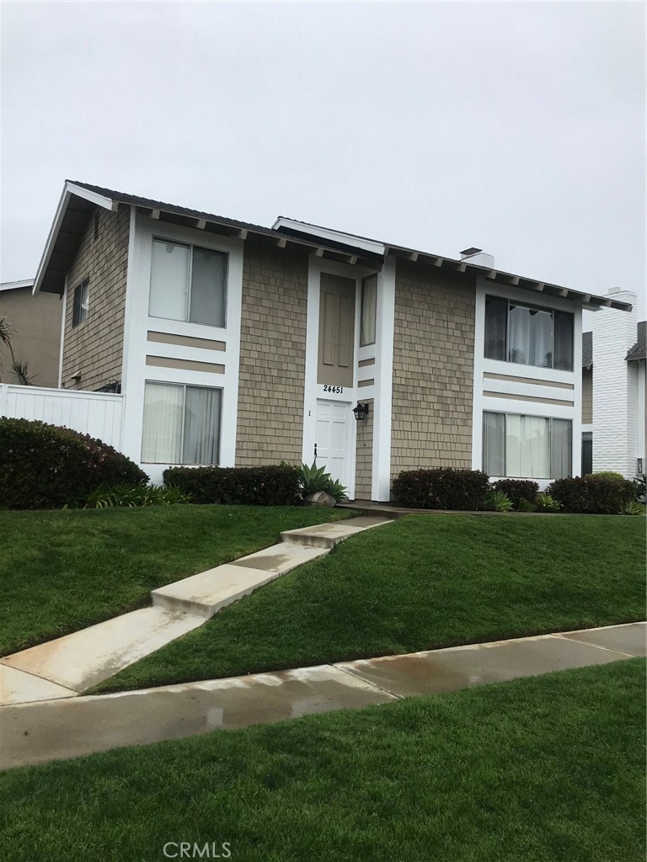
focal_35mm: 28
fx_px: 698
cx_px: 324
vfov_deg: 63.4
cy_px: 431
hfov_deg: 49.7
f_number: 1.8
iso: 20
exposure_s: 1/855
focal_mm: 3.99
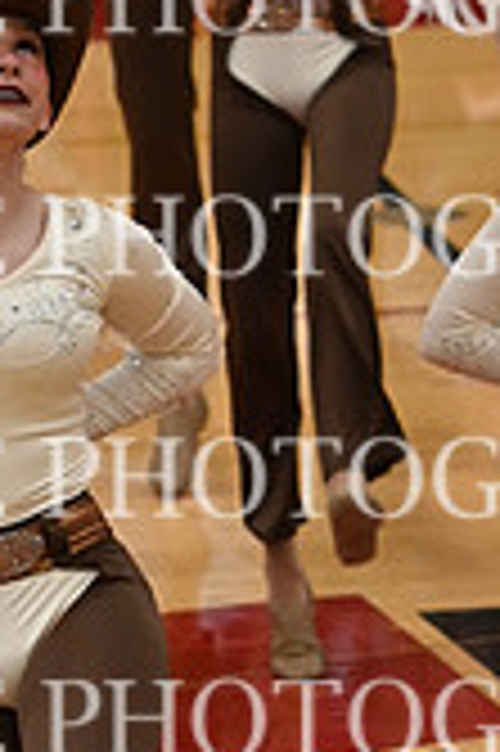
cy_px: 599
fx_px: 13277
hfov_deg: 2.2
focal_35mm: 636
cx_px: 11
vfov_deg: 3.2
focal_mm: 122
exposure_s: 1/400
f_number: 4
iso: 3200
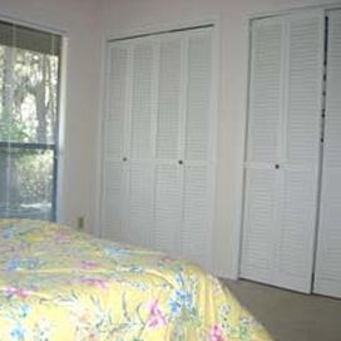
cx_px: 140
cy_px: 172
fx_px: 479
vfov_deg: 39.2
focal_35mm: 43
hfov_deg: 39.0
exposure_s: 1/60.1
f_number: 2.7
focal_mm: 7.5
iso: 64
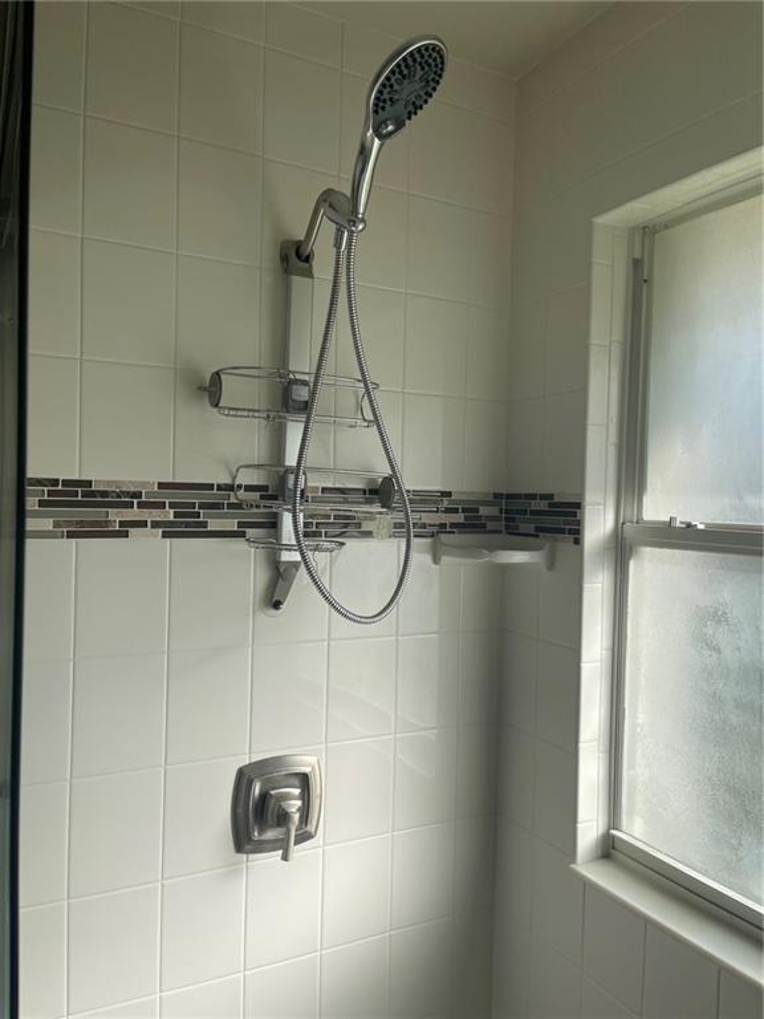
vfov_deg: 67.3
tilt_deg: -1.0
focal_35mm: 26
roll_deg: -1.5
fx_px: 765
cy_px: 510
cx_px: 382
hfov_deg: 53.1
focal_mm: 5.1
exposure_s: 1/1087
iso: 32
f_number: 1.6
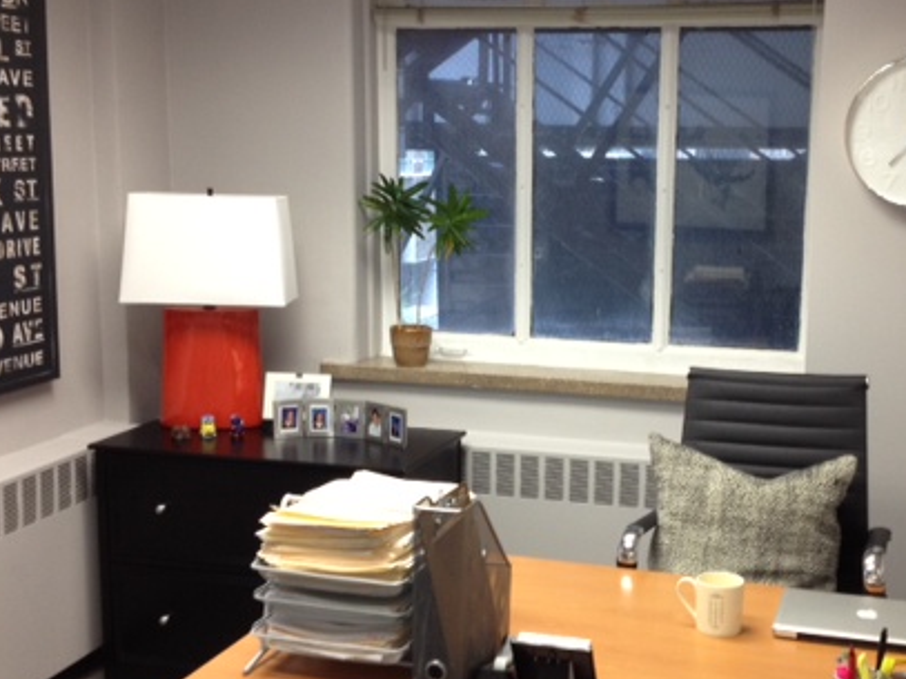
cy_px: 347
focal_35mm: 55
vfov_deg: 26.5
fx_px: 1439
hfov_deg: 34.7
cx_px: 574
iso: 100
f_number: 2.4
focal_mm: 4.28
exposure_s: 1/20
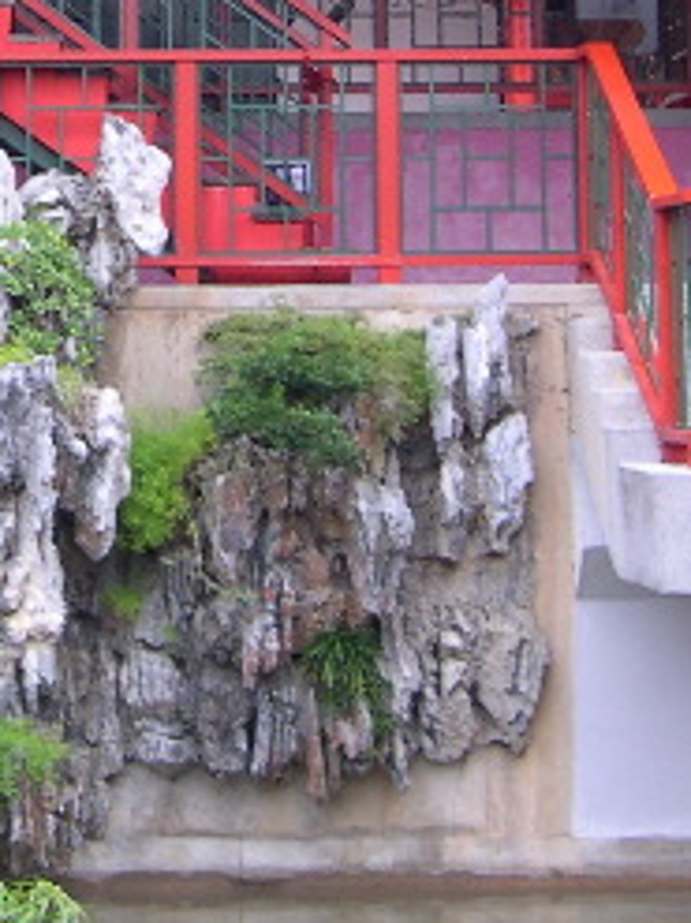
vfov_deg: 15.7
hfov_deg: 11.9
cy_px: -41
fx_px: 3277
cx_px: -19
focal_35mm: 123
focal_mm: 8
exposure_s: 1/42.3
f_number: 2.8
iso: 100
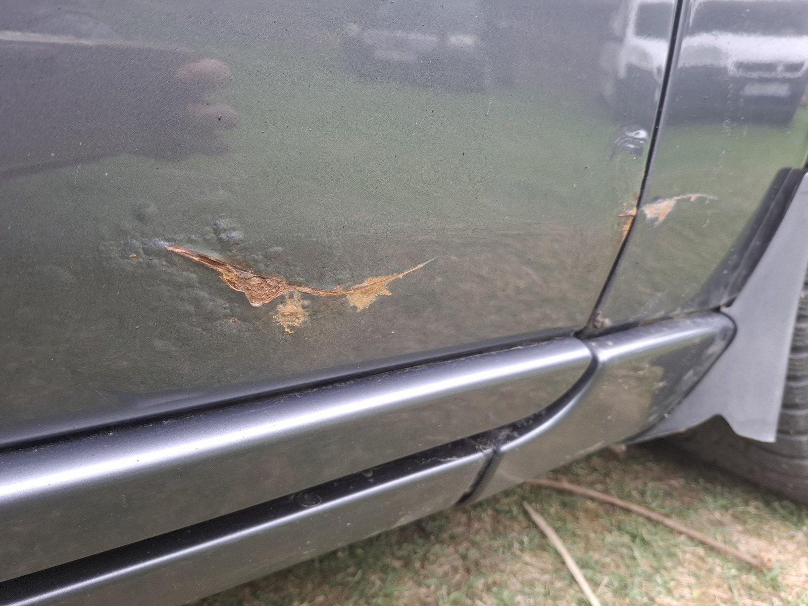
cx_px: 404
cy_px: 303
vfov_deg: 58.9
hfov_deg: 73.9
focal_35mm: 23
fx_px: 537
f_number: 1.8
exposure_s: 1/100
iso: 80
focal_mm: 5.54
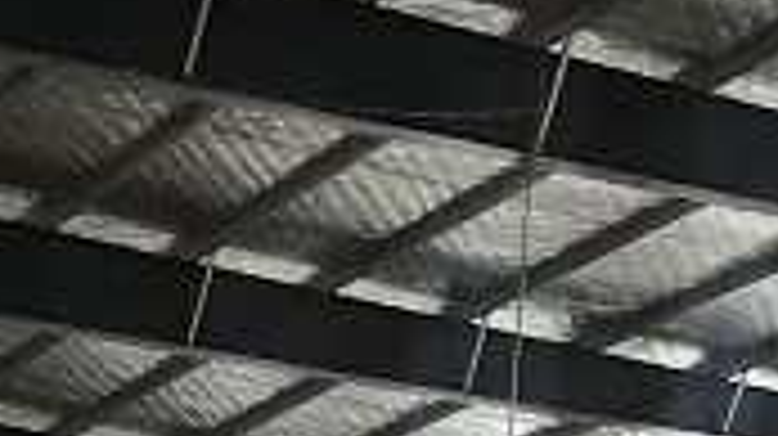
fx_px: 3278
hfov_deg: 13.3
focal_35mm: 159
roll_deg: -1.8
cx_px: -67
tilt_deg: +2.2
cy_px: 1193
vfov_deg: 7.0
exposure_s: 1/15
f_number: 1.8
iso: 80
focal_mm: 4
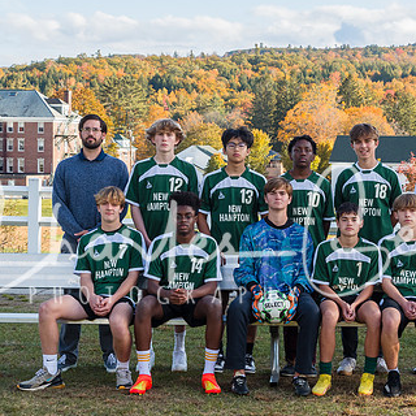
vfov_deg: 19.1
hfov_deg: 19.0
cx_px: 266
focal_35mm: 91
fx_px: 1237
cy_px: 241
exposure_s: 1/125
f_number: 8
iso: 200
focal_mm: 35
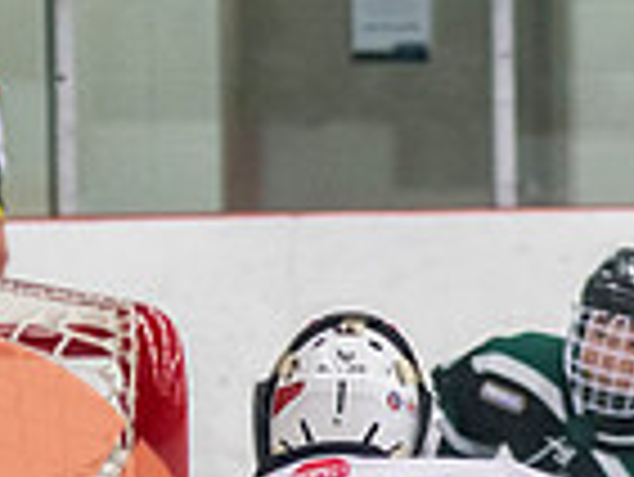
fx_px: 9220
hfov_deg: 3.9
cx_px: 1489
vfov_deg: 3.0
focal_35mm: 503
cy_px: 563
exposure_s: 1/640
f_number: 3.2
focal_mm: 85
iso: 3200
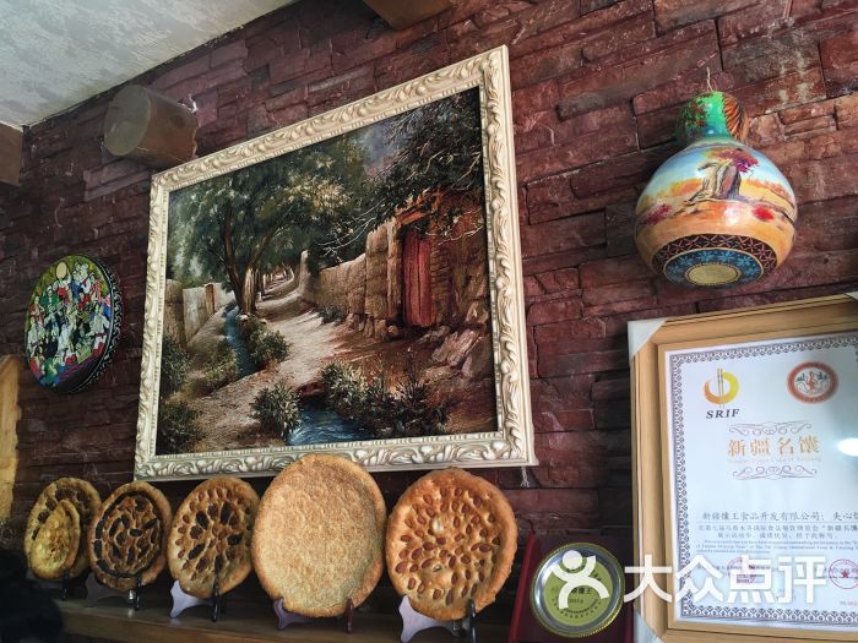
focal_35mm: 29
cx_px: 429
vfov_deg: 48.2
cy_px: 322
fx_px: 719
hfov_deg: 61.7
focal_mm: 4.15
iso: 32
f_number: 2.2
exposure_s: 1/33
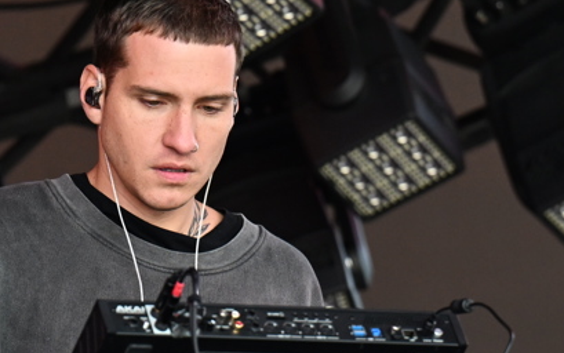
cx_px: 134
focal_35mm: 516
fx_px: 7935
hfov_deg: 4.1
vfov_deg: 2.5
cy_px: 225
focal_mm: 200
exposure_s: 1/640
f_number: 4
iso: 1250
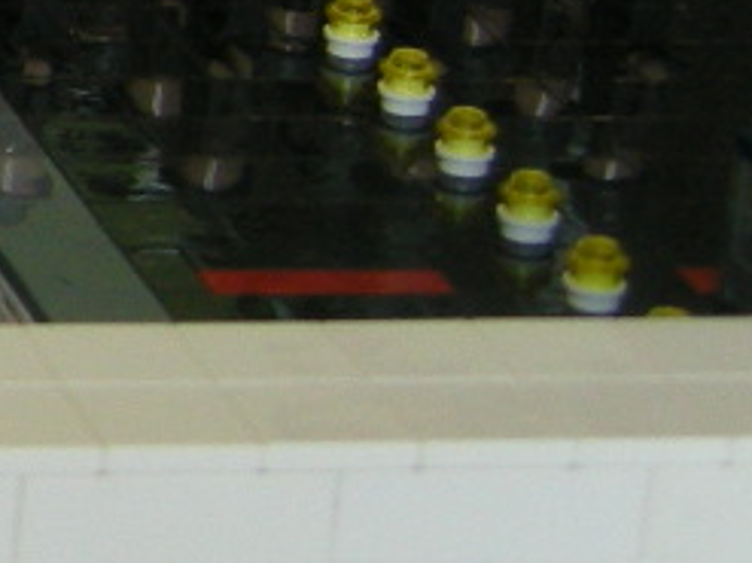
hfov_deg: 7.7
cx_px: -1248
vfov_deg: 6.2
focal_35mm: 233
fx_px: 5059
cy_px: -481
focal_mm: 7.5
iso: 111
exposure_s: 1/59.8
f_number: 2.7
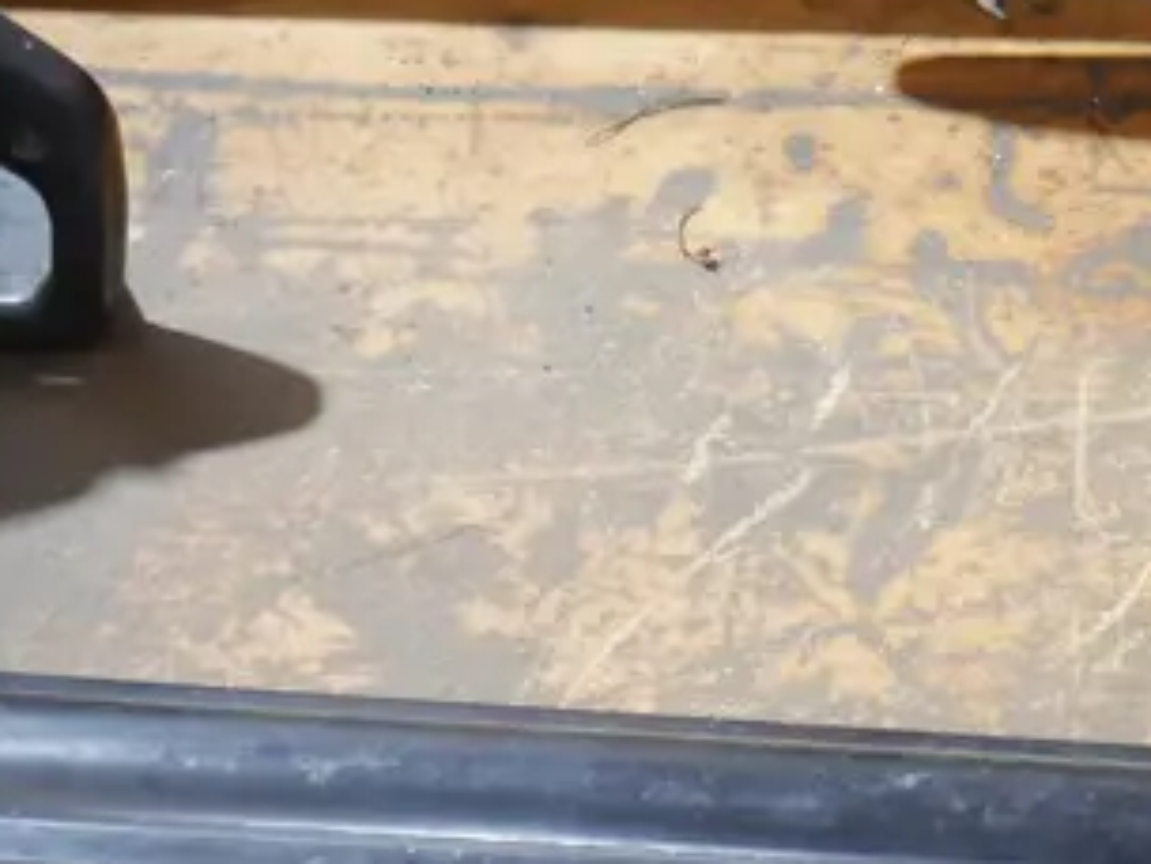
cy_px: 1211
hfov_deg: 18.3
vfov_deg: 14.8
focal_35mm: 94
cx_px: 1777
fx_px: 3127
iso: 1600
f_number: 3.5
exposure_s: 1/60
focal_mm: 14
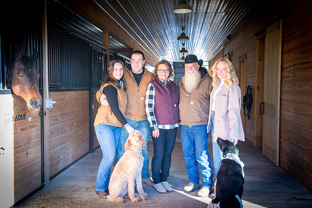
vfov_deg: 35.0
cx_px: 156
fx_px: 329
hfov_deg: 50.7
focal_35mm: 38
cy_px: 104
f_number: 5
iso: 1250
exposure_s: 1/60
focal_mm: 38
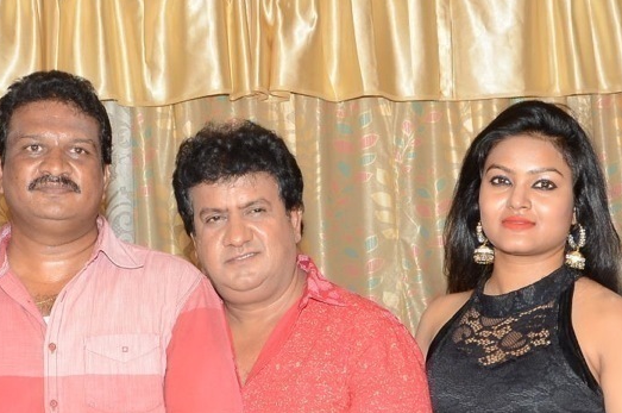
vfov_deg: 11.6
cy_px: 376
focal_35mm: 117
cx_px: 202
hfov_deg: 17.5
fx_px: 2018
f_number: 5.6
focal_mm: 34
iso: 500
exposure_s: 1/125
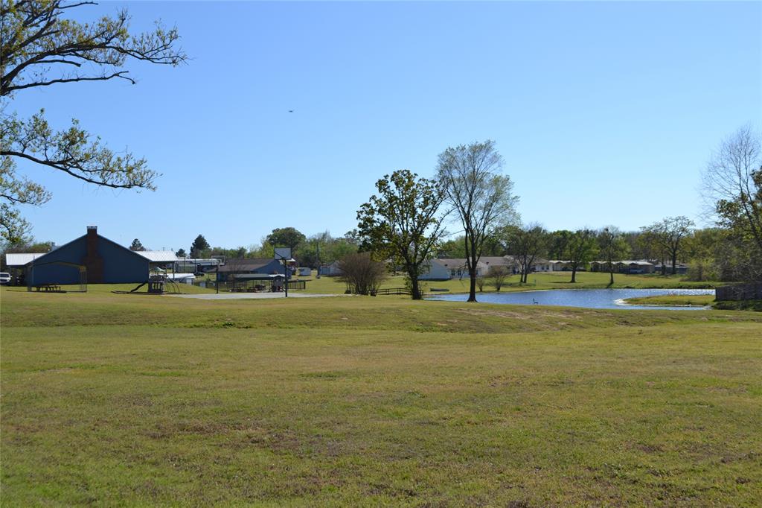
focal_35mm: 42
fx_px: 889
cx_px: 381
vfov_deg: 31.9
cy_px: 254
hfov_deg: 46.4
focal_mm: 28
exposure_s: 1/320
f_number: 9
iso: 100
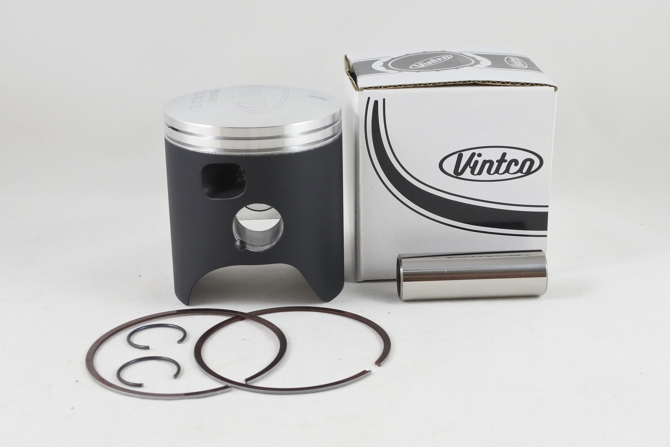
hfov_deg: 50.7
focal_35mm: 38
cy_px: 224
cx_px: 335
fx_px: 707
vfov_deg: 35.1
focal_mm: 14.3
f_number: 4
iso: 500
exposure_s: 1/125
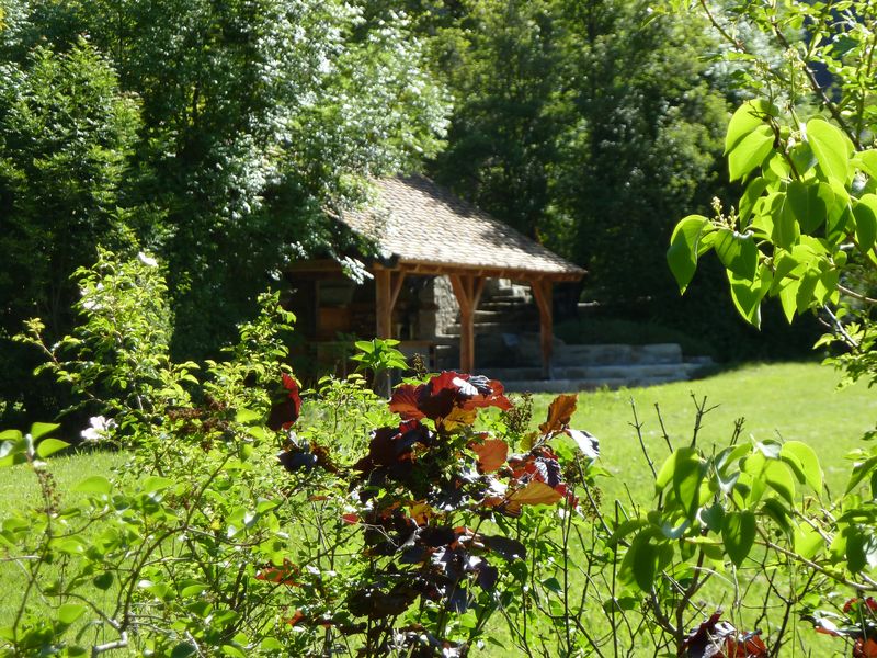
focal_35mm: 128
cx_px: 438
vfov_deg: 11.6
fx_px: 3243
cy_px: 329
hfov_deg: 15.4
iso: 80
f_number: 4.4
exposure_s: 1/200
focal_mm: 21
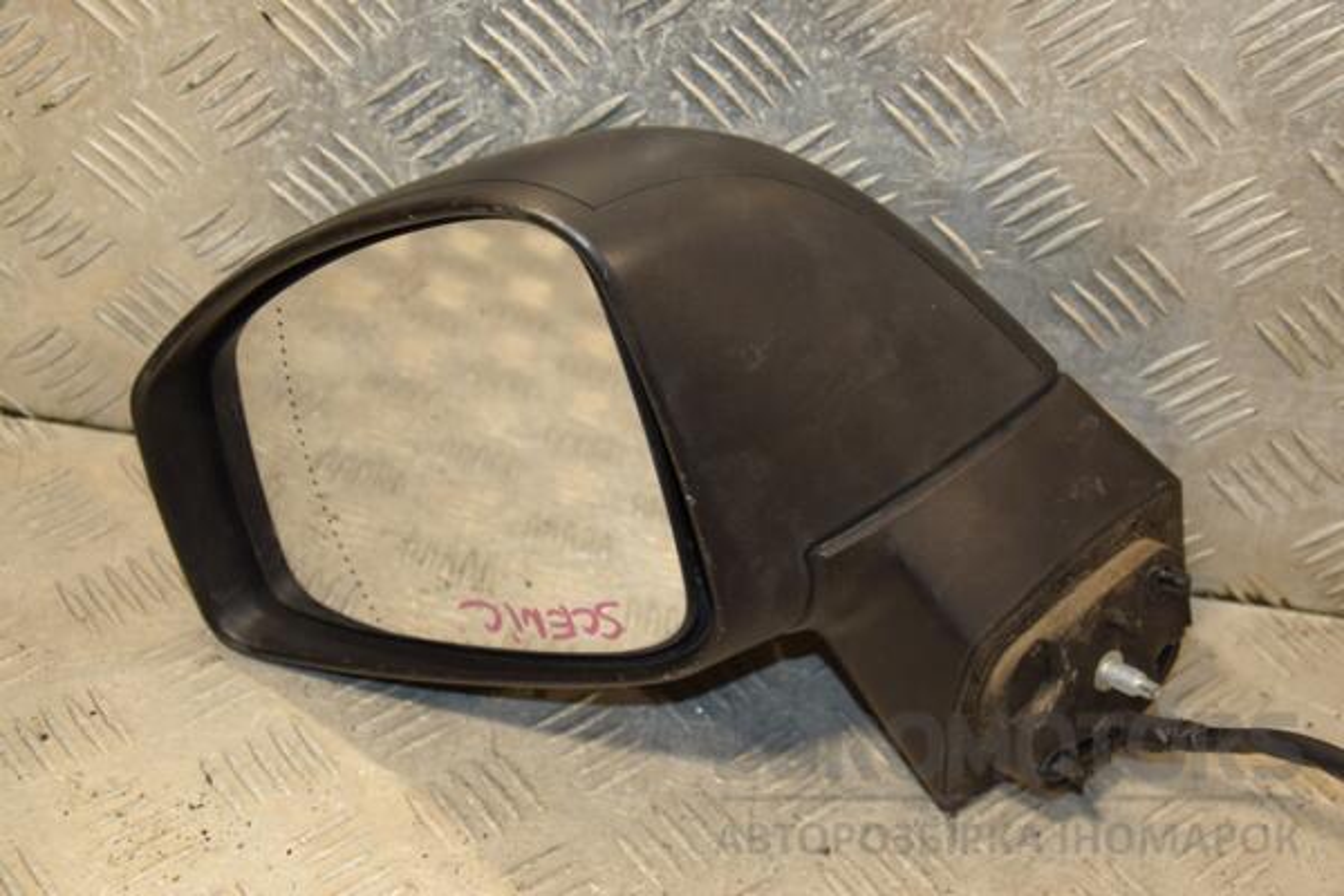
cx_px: 672
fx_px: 2520
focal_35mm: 68
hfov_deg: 29.9
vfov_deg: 20.2
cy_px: 448
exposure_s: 1/160
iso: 800
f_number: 4.8
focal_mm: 45
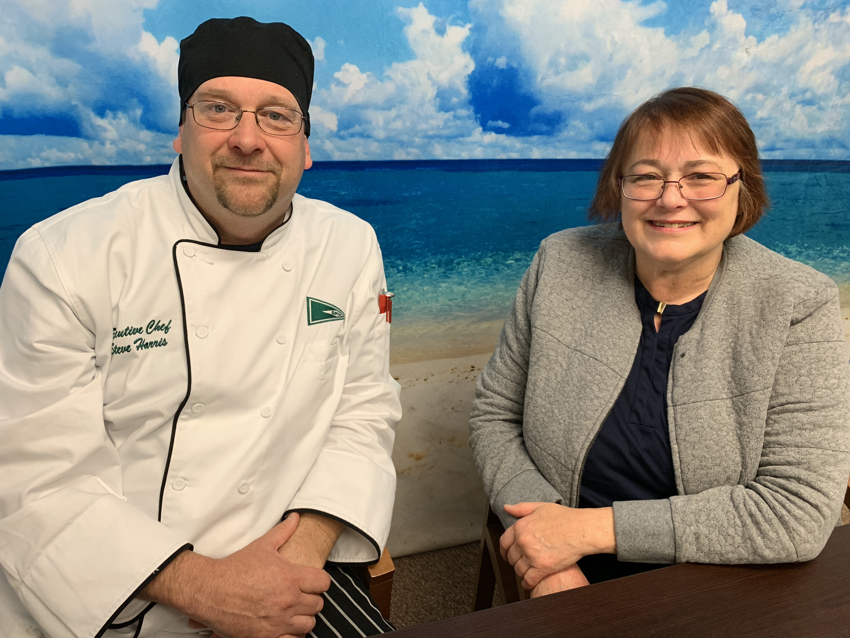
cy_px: 319
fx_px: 638
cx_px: 425
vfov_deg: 53.1
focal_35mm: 26
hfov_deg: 67.3
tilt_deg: -25.2
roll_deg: -4.5
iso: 250
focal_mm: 4.25
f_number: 1.8
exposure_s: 1/60
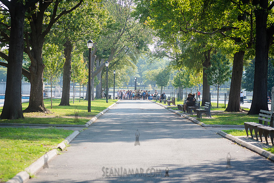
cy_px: 92
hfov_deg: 16.8
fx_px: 929
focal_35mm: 122
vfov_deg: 11.2
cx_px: 137
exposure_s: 1/1000
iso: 500
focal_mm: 120
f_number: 4.5
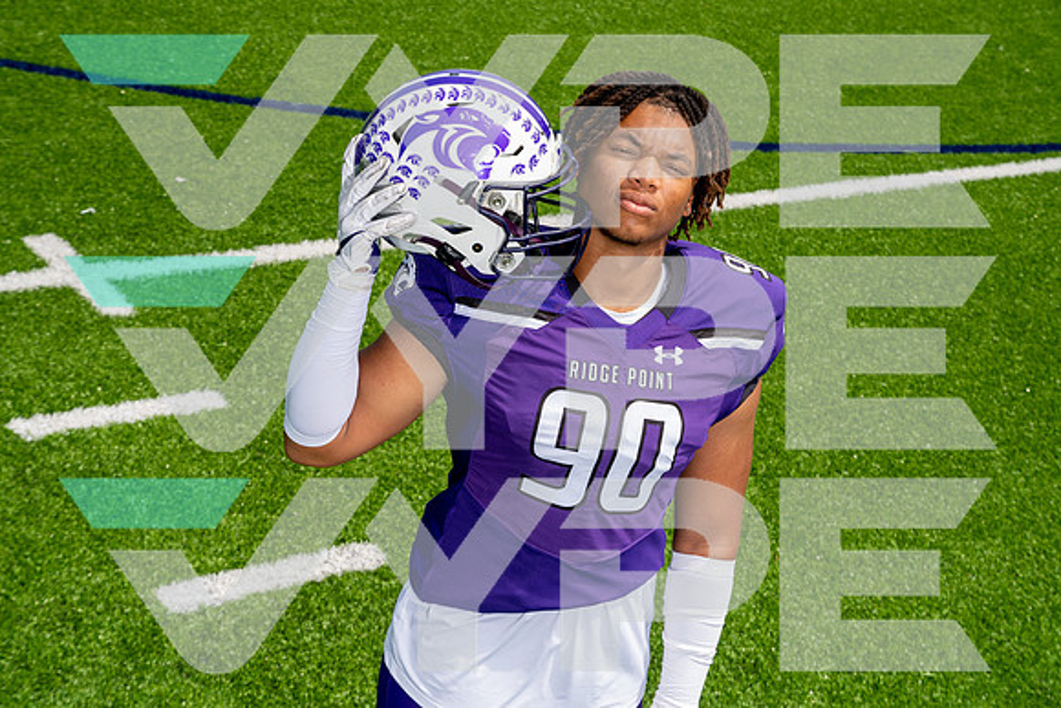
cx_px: 530
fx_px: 2063
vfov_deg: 19.5
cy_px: 354
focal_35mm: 70
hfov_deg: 28.8
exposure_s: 1/250
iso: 100
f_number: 8
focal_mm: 70
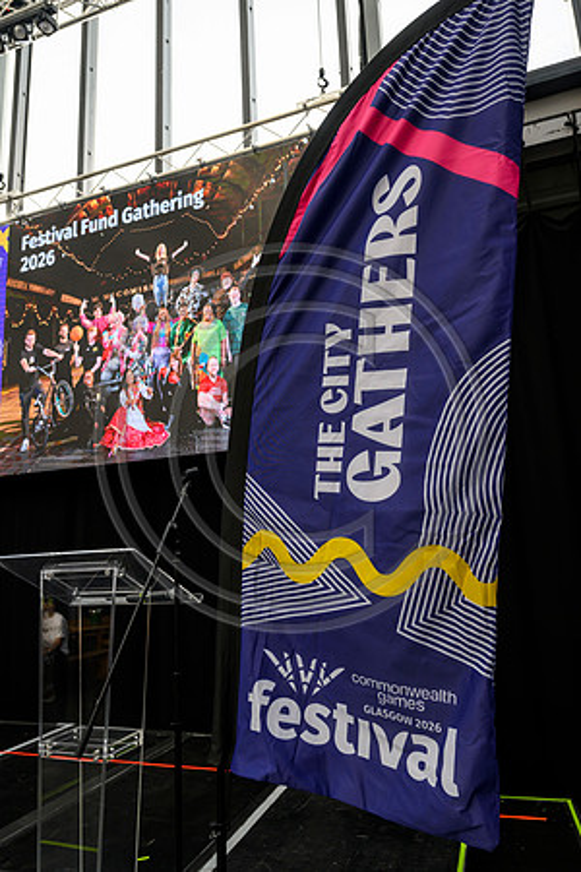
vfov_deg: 73.7
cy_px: 436
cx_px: 290
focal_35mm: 24
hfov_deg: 53.1
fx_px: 581
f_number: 4.5
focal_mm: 24
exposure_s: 1/800
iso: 500
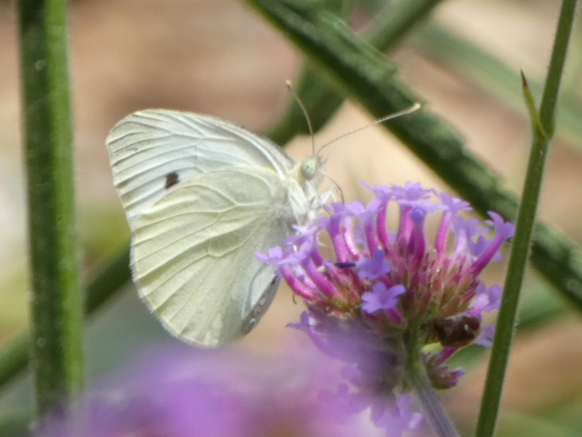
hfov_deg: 2.6
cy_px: 218
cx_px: 291
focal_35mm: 757
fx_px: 12729
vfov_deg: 2.0
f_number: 5.6
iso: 80
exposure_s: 1/125
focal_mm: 135.6
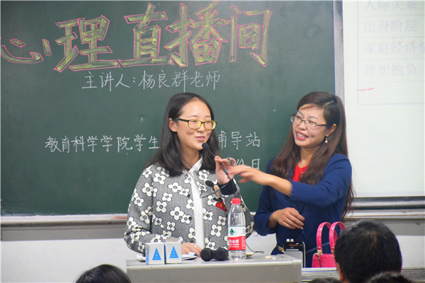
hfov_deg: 11.8
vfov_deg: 7.9
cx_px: 212
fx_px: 2054
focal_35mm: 174
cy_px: 142
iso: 2500
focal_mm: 116
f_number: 5.6
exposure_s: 1/30
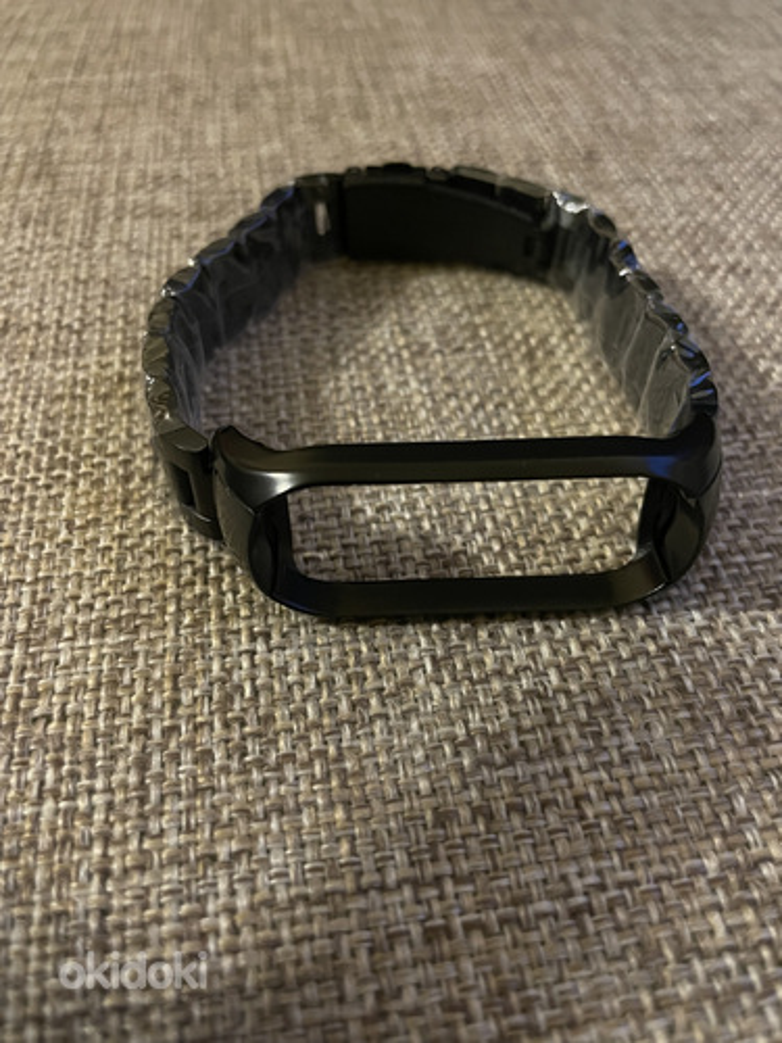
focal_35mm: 26
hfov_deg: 53.1
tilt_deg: -46.7
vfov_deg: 67.3
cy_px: 522
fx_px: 783
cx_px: 391
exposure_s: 1/25
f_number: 1.6
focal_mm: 4.2
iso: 800
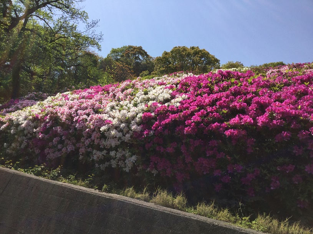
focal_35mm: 31
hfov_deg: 58.4
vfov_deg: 45.4
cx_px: 156
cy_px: 117
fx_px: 280
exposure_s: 1/1773
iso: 25
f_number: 2.4
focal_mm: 3.3
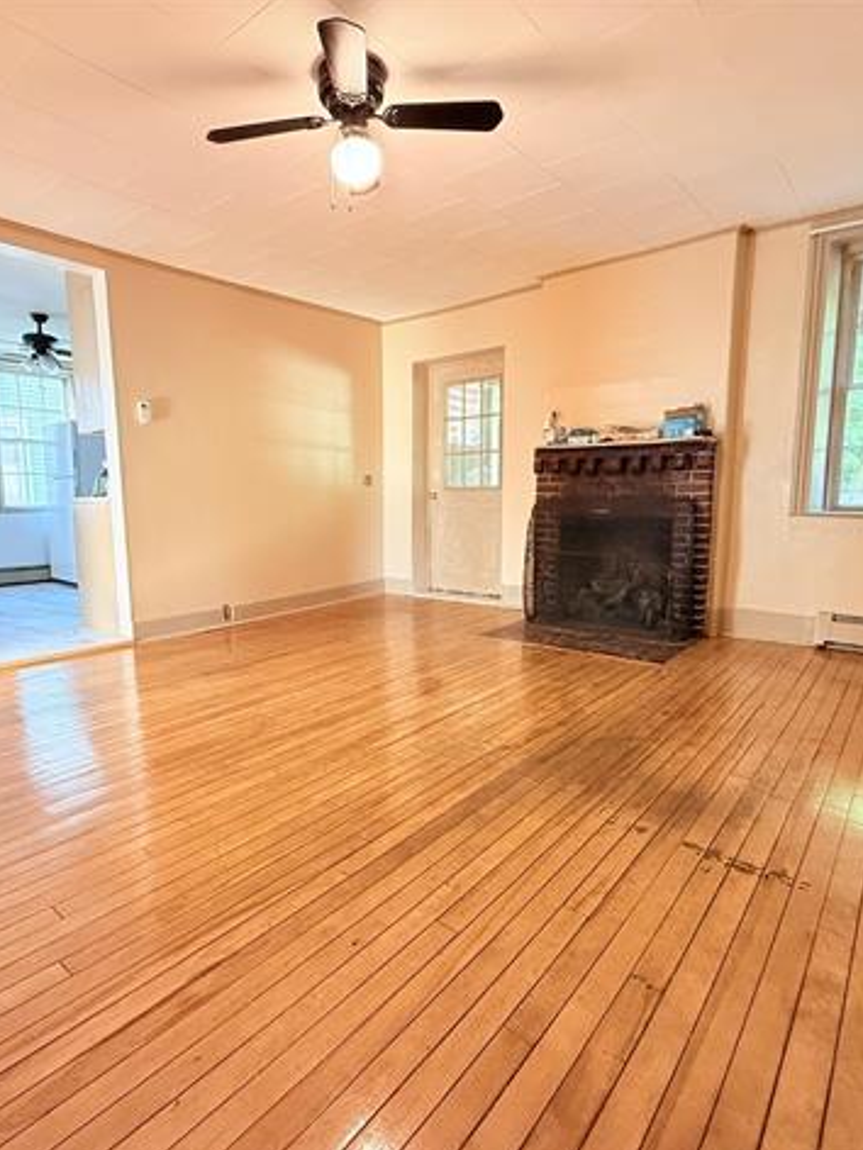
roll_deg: -0.1
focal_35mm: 19
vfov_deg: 84.7
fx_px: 632
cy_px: 582
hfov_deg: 68.6
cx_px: 405
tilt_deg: -8.0
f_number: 2.2
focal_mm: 2.22
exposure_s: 1/60
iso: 400
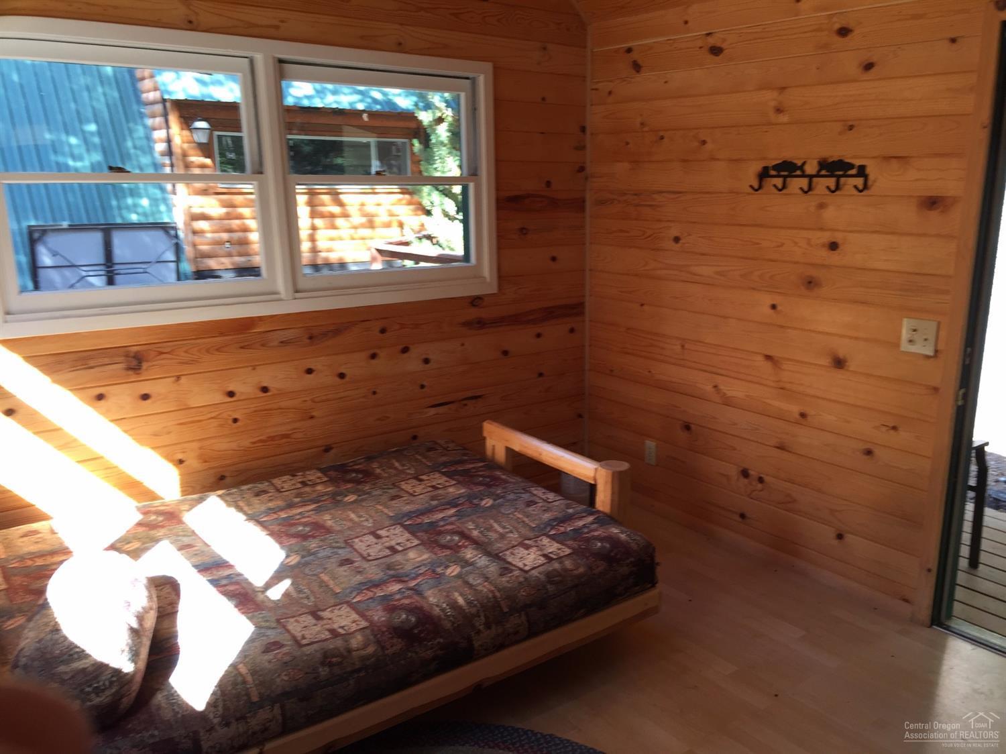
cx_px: 503
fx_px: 843
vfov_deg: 48.2
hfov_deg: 61.7
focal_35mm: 29
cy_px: 377
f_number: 2.2
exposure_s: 1/40
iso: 32
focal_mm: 4.15
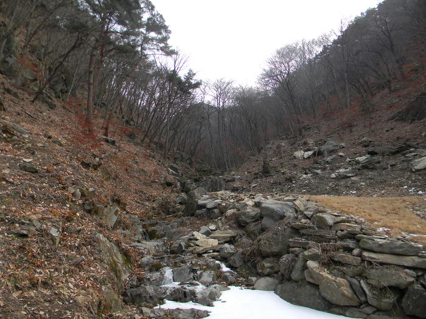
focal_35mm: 28
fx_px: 345
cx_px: 213
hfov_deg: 63.4
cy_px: 160
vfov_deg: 49.7
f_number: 3.5
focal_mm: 5
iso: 80
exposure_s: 1/235
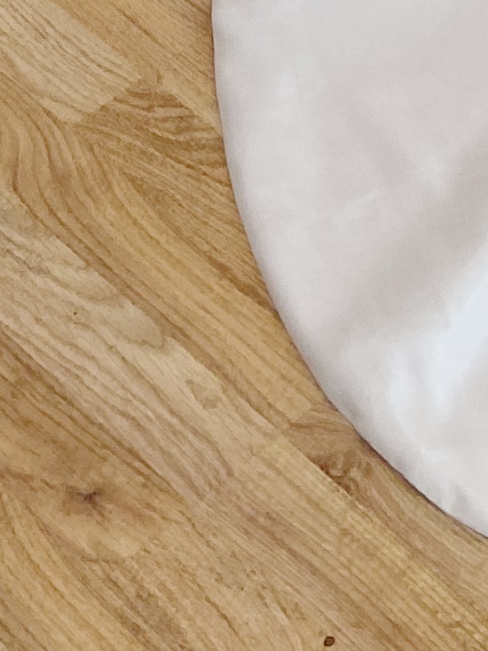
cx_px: 1061
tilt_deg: -22.5
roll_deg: +0.8
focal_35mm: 143
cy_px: -957
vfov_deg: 11.3
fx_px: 2687
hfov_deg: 9.5
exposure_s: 1/122
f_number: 1.8
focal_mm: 4.25
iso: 64
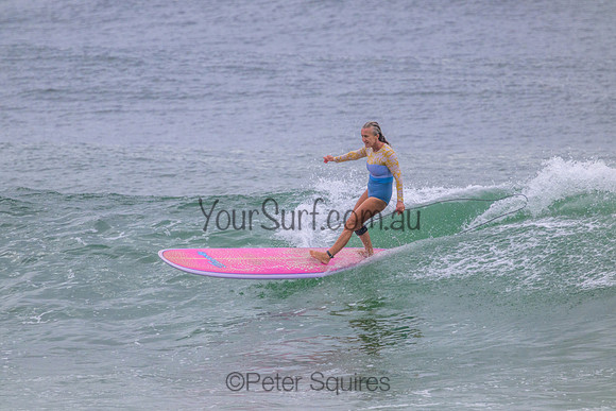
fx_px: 13691
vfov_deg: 1.7
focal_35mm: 800
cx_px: 308
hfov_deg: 2.6
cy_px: 206
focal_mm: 800
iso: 1400
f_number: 11
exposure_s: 1/2000
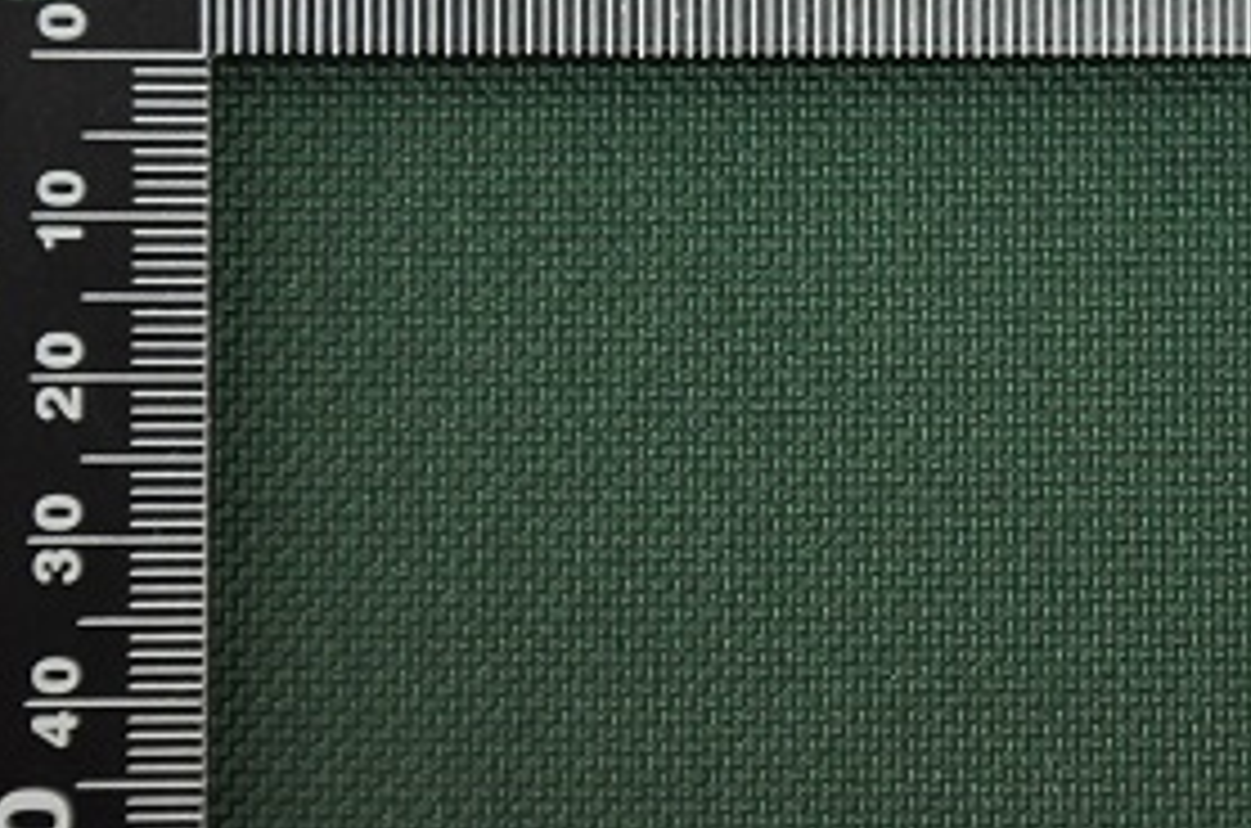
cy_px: 380
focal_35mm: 227
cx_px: 864
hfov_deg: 9.1
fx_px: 7860
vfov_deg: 6.0
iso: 1600
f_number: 5.6
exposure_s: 1/50
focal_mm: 105
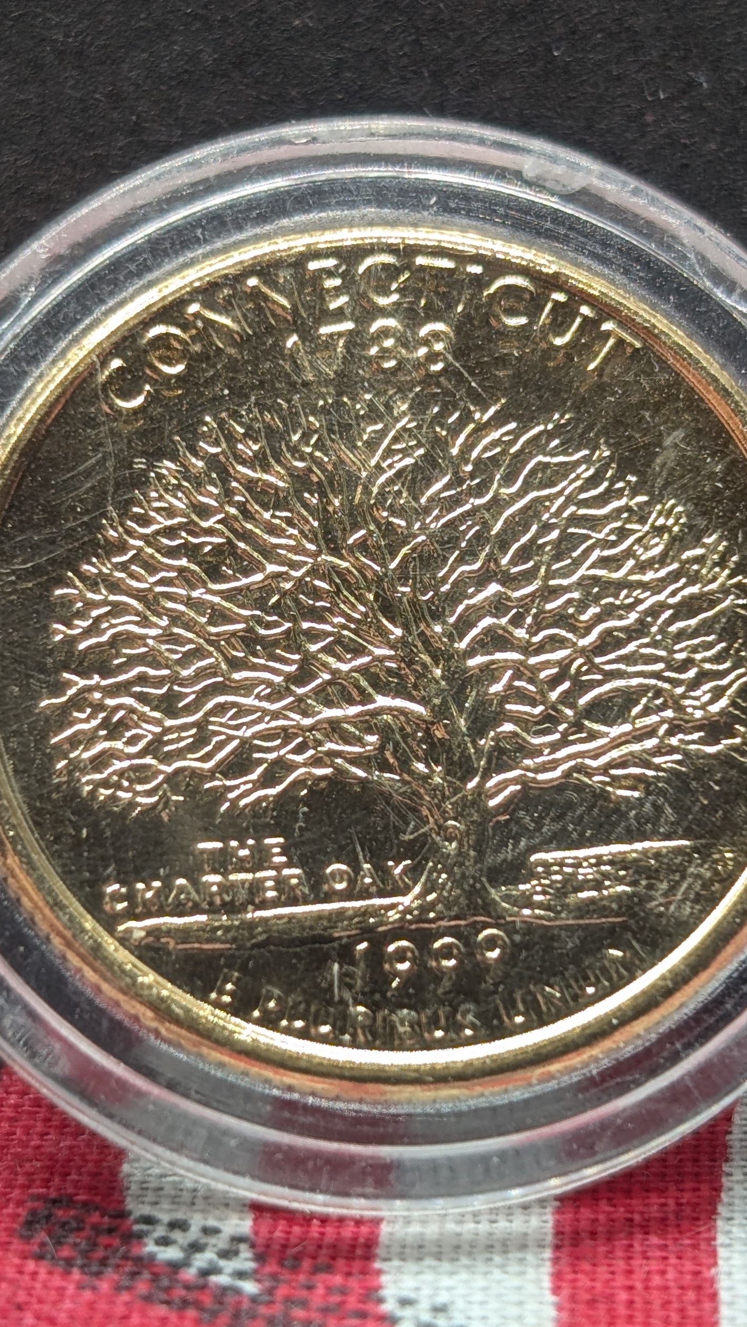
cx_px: 357
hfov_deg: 14.1
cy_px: 645
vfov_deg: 24.7
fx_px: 3028
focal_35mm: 86
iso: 25
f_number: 1.68
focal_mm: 6.9
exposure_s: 1/27.7
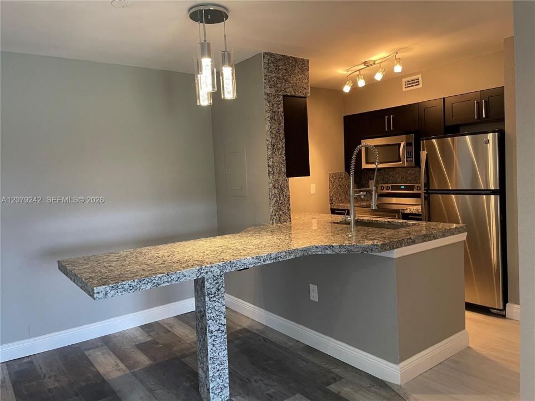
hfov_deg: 67.3
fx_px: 402
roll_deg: +2.1
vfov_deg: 53.1
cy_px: 200
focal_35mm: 26
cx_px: 268
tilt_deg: -2.8
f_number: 1.6
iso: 160
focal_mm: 4.2
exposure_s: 1/60
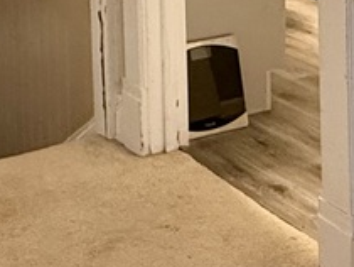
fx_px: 983
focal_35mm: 96
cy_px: -220
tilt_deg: -2.1
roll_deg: +1.7
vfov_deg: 13.7
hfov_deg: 20.1
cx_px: 59
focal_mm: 2.22
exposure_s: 1/60
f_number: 2.2
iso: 320
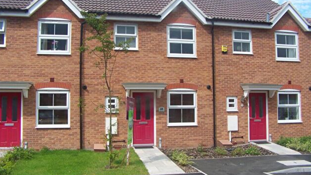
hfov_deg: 44.6
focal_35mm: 46
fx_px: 379
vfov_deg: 25.9
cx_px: 157
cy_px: 78
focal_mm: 6.3
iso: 64
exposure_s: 1/320
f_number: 4
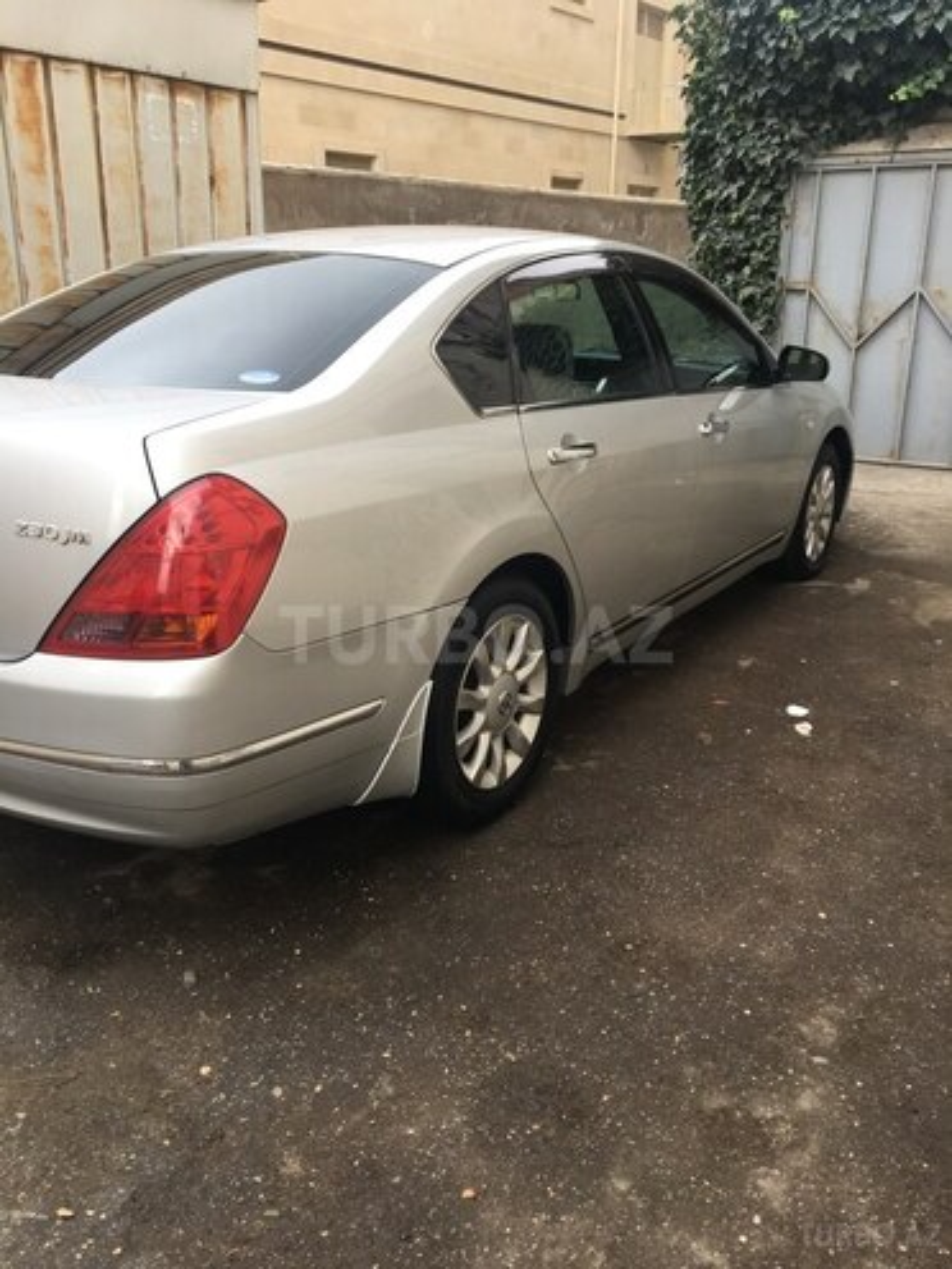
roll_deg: -0.5
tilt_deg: -19.4
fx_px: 1063
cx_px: 476
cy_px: 634
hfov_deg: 48.2
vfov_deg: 61.7
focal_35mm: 29
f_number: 2.2
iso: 32
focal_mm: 4.15
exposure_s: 1/50
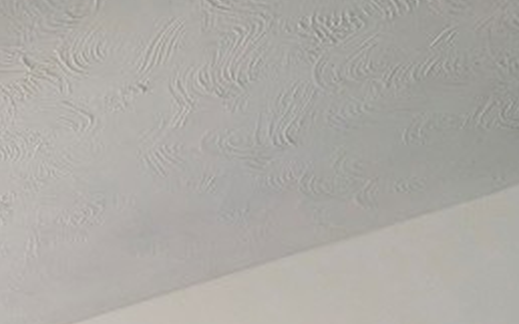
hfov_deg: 23.9
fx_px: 834
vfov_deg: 17.2
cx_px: -330
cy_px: 613
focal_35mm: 59
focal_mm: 1.83
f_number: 2.2
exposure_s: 1/126
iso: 54
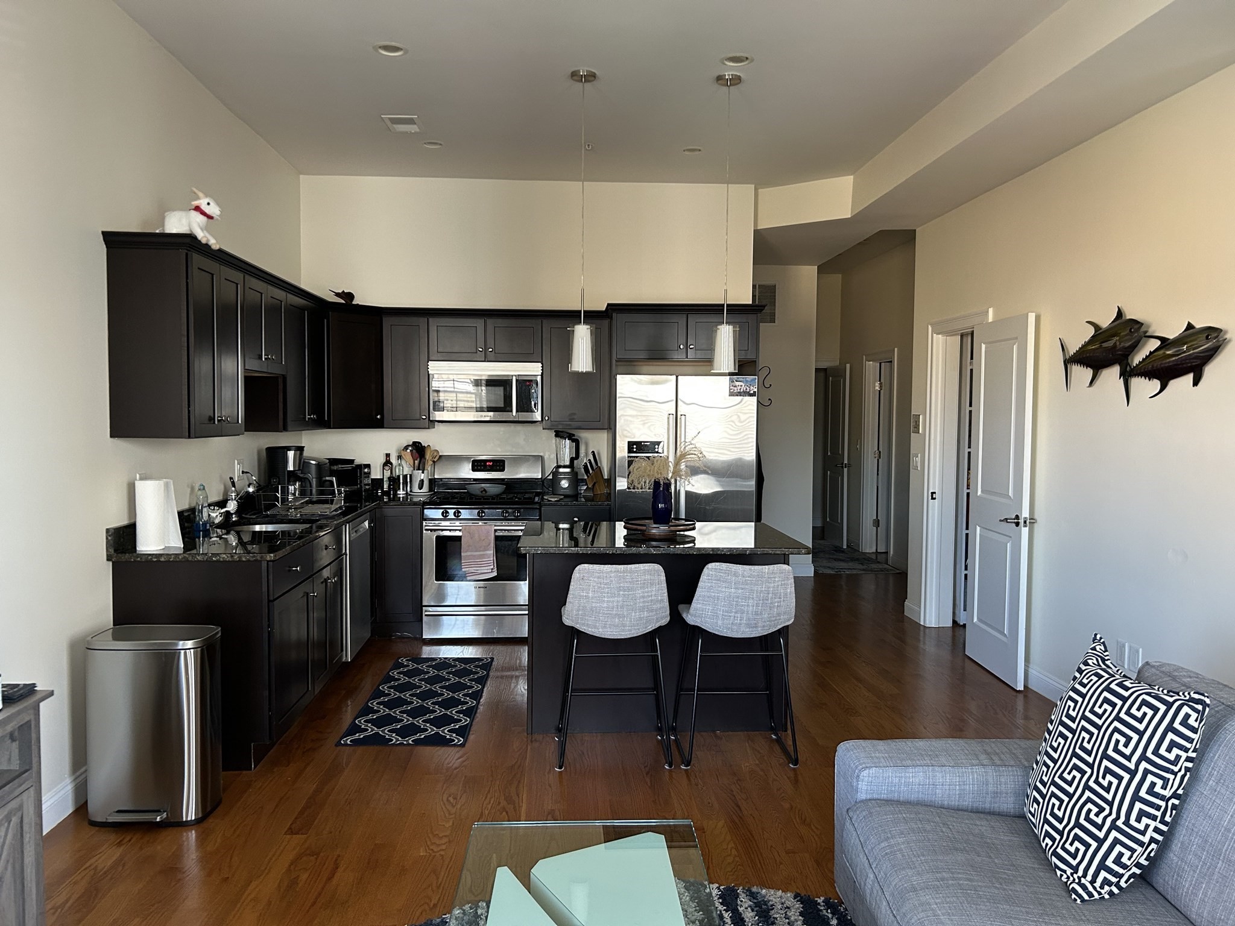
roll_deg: -0.6
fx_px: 928
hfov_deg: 67.3
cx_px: 618
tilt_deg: -4.4
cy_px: 463
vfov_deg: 53.1
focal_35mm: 26
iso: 200
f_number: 1.5
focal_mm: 5.7
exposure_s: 1/60
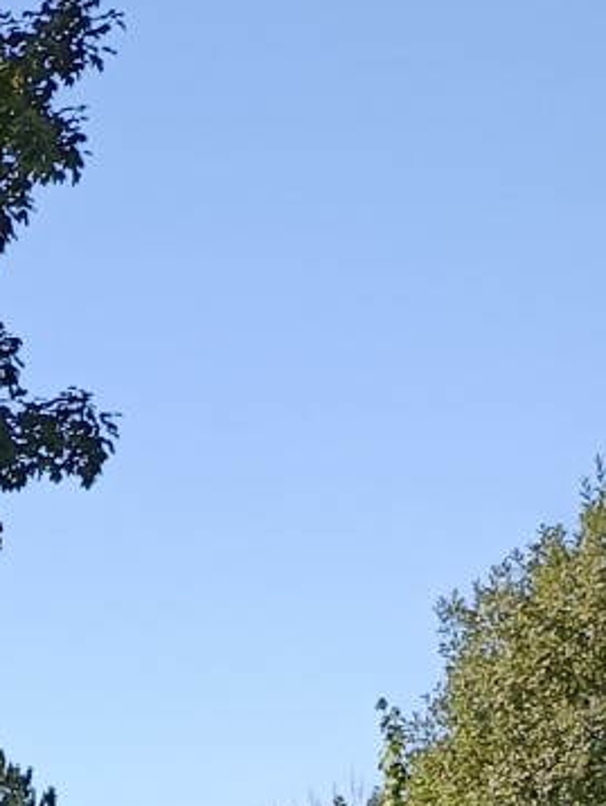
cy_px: 1736
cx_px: -1036
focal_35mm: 134
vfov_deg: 12.5
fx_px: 3124
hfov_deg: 9.4
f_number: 1.7
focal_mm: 5.31
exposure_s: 1/300
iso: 50
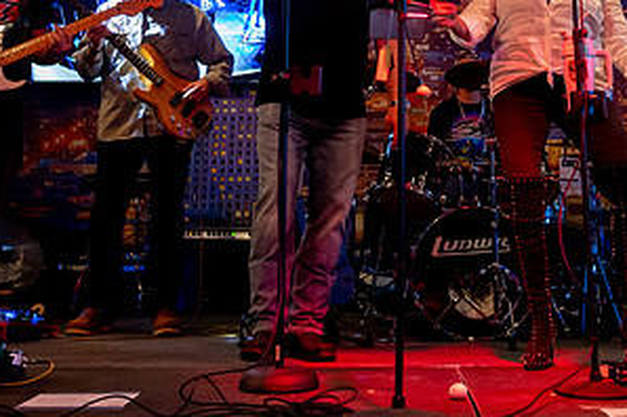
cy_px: -32
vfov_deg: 21.2
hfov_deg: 32.7
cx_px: 408
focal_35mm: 61
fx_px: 1061
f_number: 4
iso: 6400
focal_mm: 24
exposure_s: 1/60
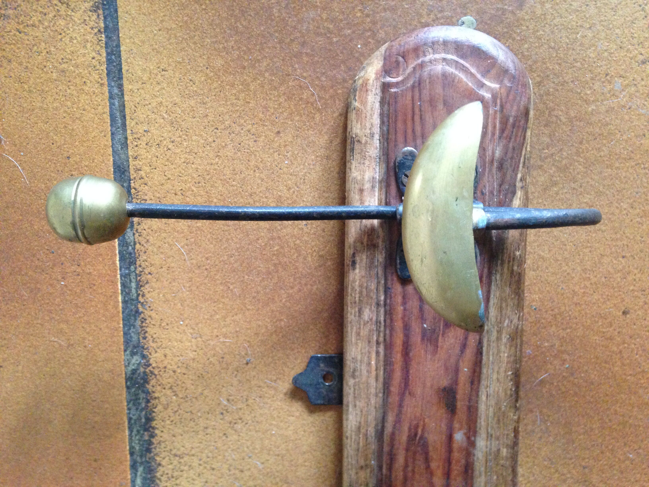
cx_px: 324
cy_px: 244
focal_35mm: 33
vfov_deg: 42.9
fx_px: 619
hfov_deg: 55.4
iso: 400
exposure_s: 1/20
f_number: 2.4
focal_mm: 4.12
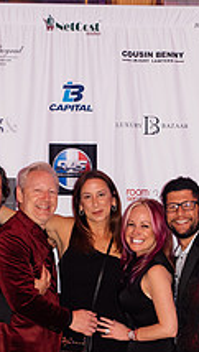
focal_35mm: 77
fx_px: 719
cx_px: 123
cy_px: 260
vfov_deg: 27.2
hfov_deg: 15.7
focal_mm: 35
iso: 2500
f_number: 2.5
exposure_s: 1/200
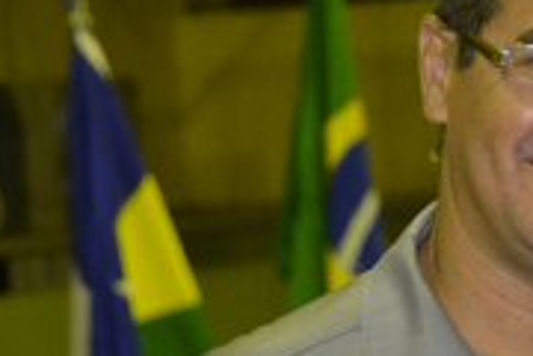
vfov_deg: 4.7
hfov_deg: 7.0
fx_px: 4308
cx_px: 690
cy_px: 340
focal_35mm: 291
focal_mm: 70
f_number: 5.3
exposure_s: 1/60
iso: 3200
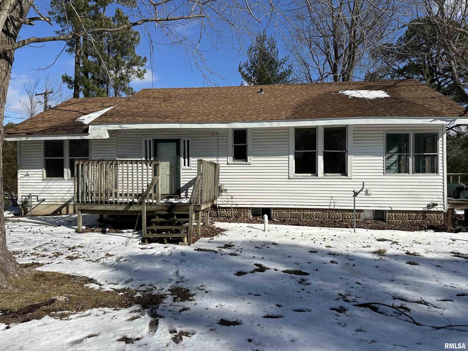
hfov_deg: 71.6
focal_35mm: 24
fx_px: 324
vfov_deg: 56.8
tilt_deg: -0.1
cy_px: 176
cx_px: 234
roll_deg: +0.4
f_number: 1.78
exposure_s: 1/7576
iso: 80
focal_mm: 6.86
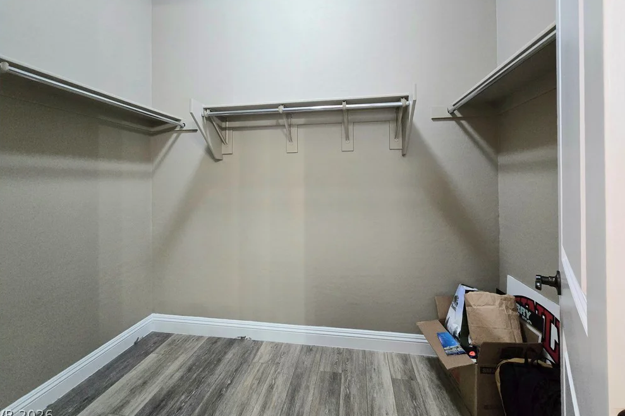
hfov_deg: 104.3
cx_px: 308
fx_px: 243
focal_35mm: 14
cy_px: 183
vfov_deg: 80.8
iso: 800
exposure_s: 1/60.2
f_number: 2.2
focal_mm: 2.2
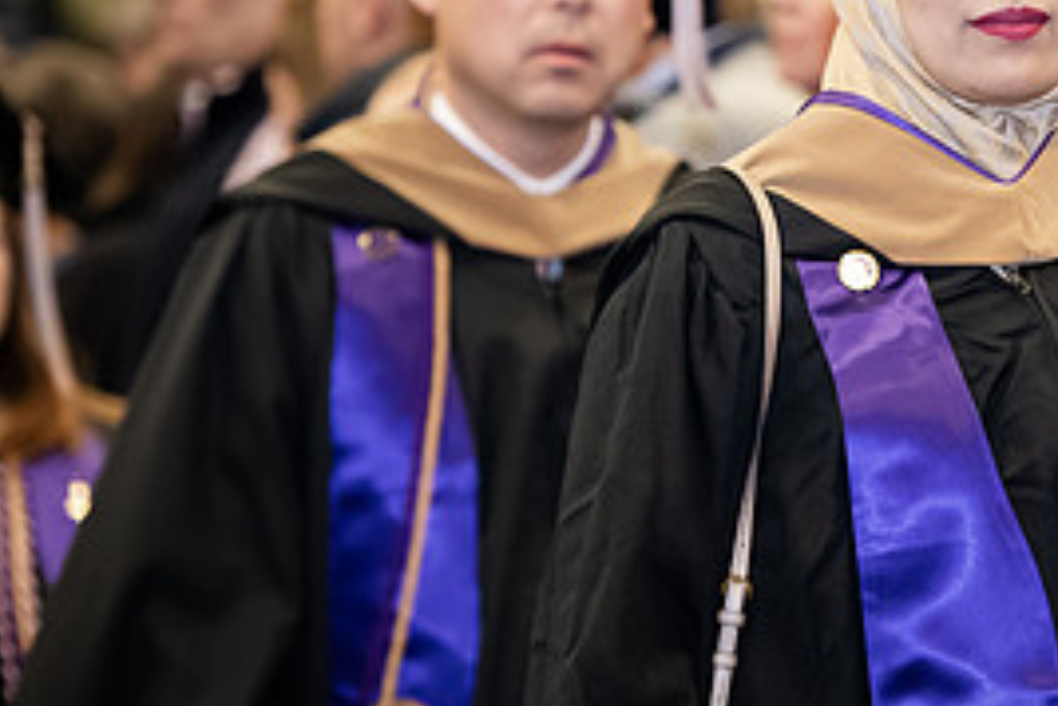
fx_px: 8610
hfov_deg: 7.0
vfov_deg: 4.7
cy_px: 176
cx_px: 1125
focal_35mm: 293
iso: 2500
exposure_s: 1/200
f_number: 3.2
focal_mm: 135
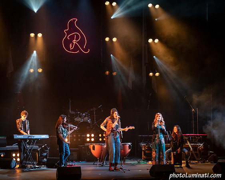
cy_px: 101
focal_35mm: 67
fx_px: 446
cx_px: 113
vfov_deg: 22.8
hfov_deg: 28.3
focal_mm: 52
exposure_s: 1/125
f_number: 3.5
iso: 2500
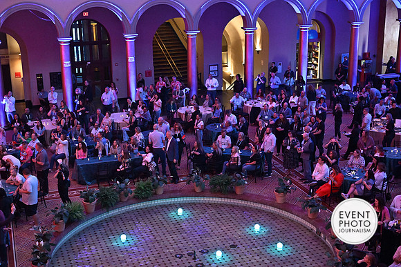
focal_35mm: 51
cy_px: 134
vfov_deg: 26.5
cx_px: 200
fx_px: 568
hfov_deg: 38.9
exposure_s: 1/160
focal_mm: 51
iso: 7200
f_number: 2.8
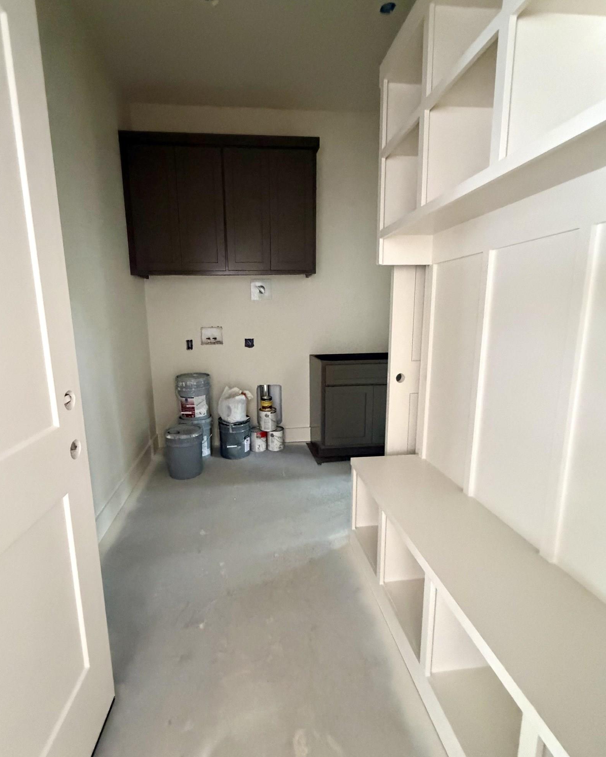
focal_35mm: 16
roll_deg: +0.2
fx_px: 359
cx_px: 279
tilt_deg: -9.7
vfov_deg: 93.1
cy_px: 375
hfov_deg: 80.2
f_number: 2.2
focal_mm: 2.22
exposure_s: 1/60
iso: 1250
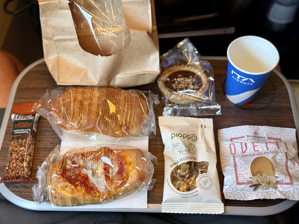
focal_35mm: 48
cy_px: 112
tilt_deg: -50.0
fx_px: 415
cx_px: 150
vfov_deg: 30.3
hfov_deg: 39.7
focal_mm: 6.76
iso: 320
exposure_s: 1/38
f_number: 1.78
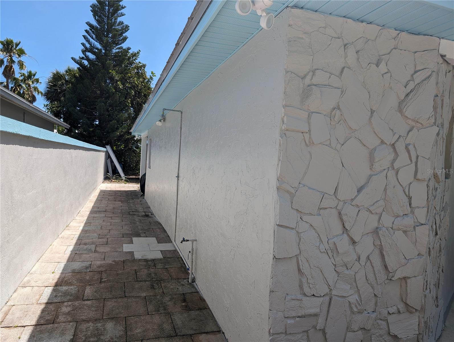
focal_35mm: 24
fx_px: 315
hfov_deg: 71.5
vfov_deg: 56.9
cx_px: 227
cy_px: 171
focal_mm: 6.9
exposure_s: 1/986
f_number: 1.68
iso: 20
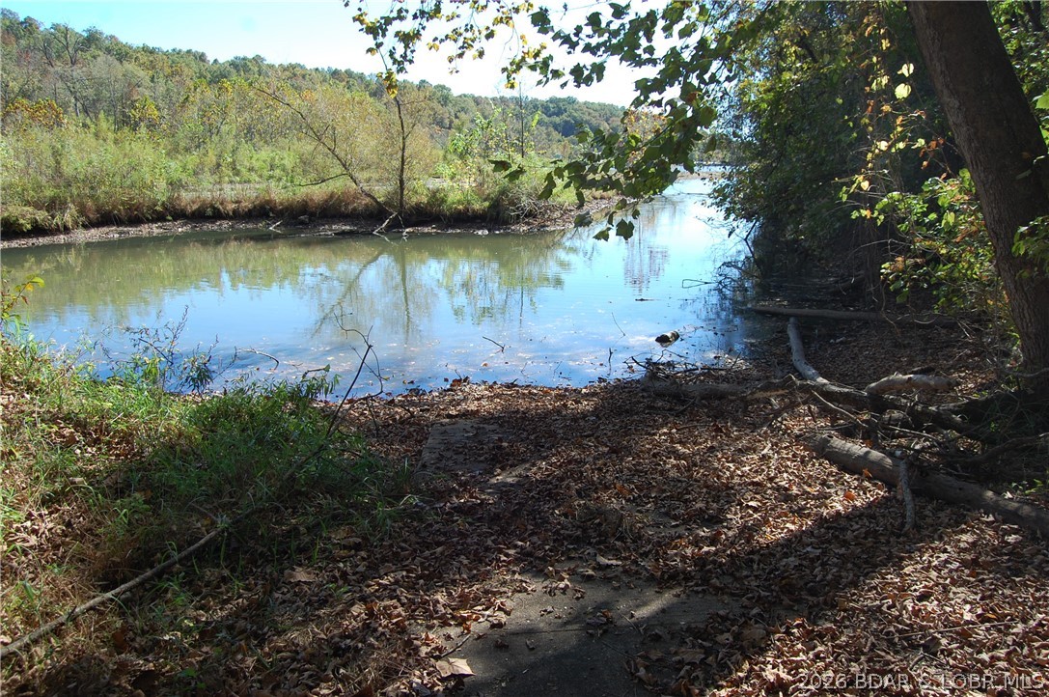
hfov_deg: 67.4
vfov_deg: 47.8
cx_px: 524
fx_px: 786
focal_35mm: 27
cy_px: 348
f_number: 7.1
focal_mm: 18
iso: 200
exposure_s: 1/200
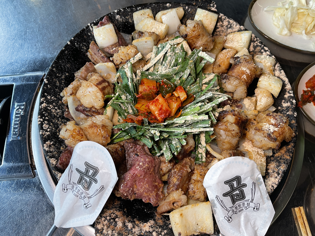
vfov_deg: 53.1
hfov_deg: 67.3
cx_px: 158
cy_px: 118
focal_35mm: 26
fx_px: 237
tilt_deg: -68.5
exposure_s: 1/60
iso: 80
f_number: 1.6
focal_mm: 5.1
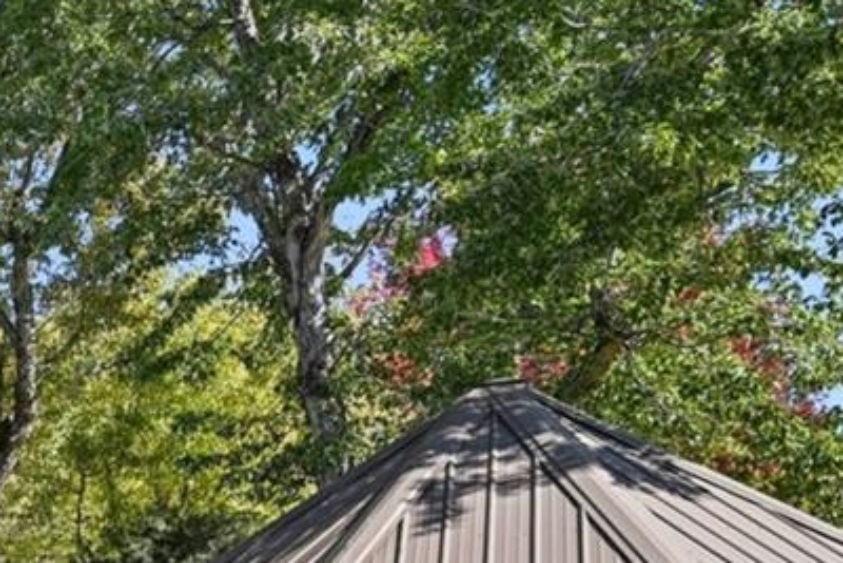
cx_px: -670
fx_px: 1312
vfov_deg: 22.2
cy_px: 696
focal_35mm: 56
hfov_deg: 22.0
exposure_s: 1/100
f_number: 7.1
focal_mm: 14
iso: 64
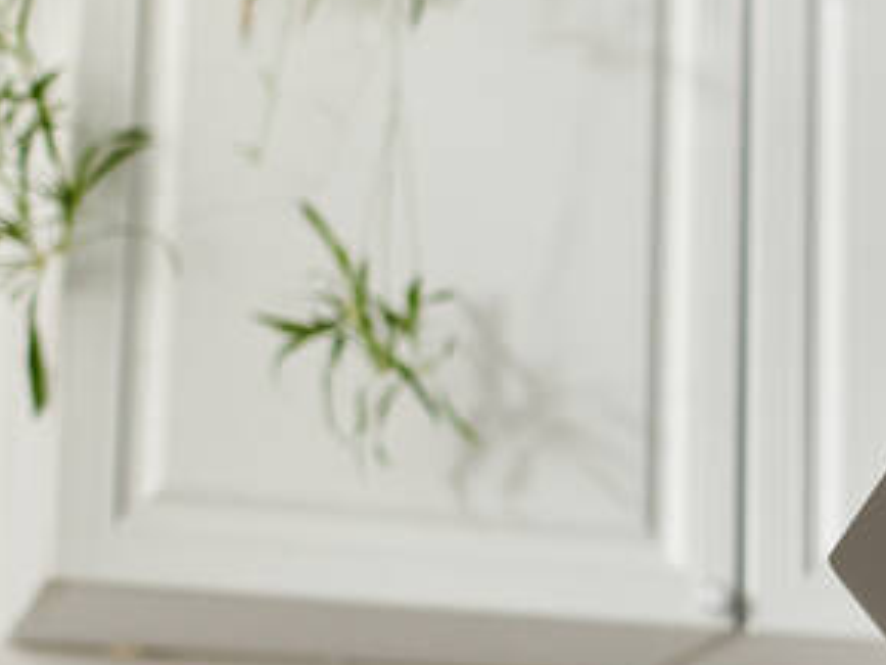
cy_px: 702
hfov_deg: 14.9
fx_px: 3047
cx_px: 1482
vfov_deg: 12.3
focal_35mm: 119
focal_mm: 35
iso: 250
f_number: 2.8
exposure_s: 1/200
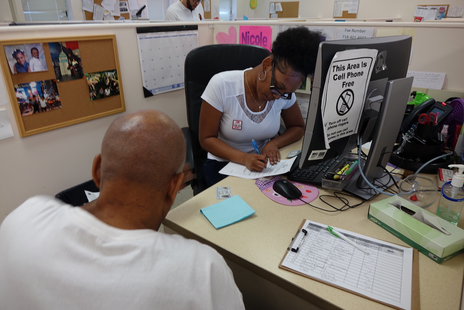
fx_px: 309
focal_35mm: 24
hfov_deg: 73.7
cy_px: 155
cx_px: 232
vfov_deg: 53.1
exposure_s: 1/30
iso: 125
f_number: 2.8
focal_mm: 8.81
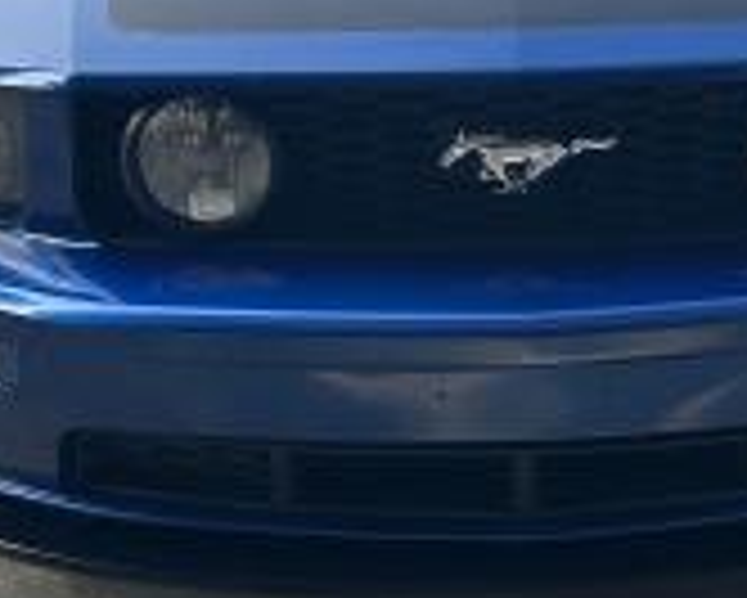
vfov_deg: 19.9
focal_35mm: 77
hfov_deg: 24.5
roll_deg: +0.4
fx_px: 1703
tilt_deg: -16.8
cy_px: 216
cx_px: 540
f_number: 1.5
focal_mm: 5.7
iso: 50
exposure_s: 1/820
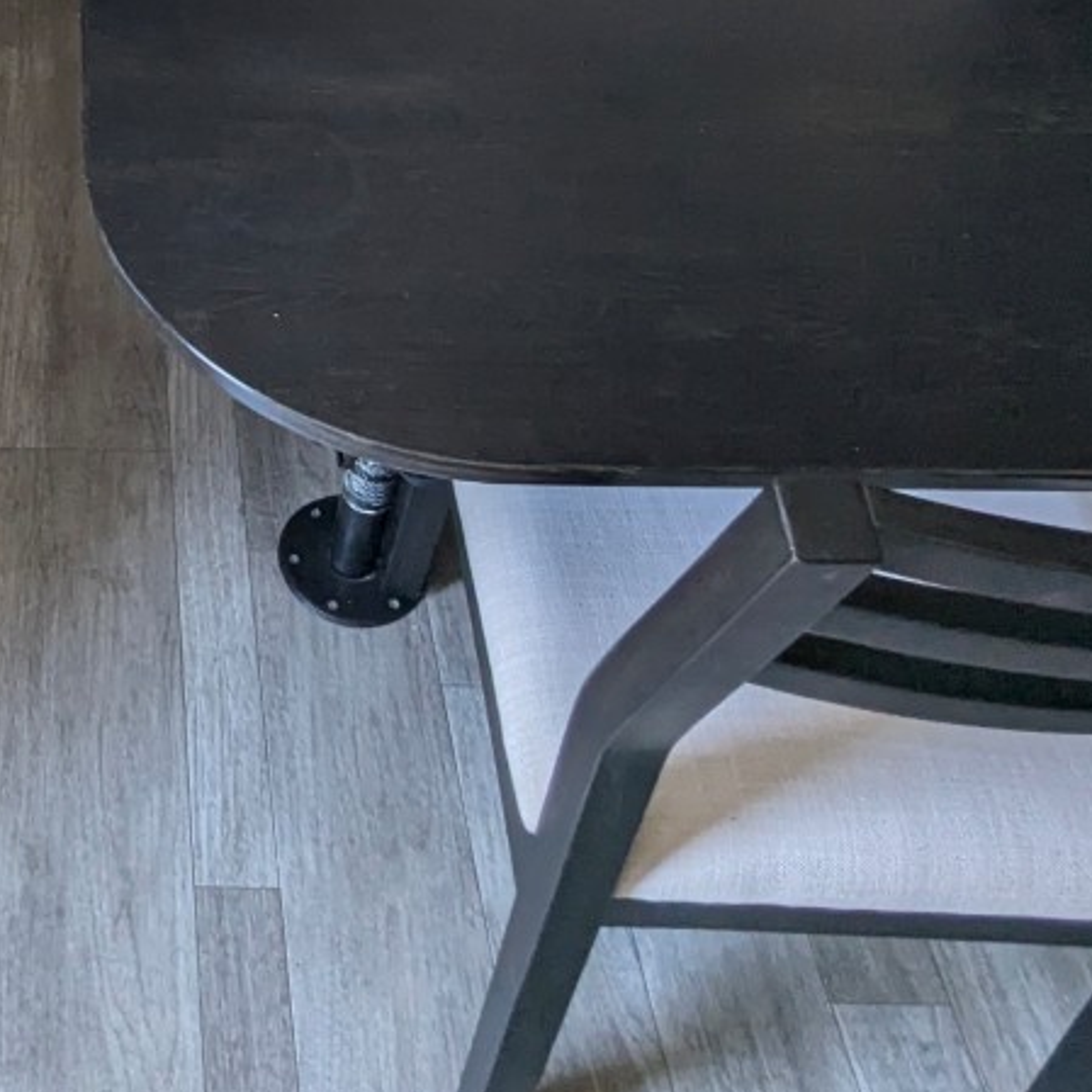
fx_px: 1570
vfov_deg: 35.0
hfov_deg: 35.3
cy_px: 12
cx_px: 43
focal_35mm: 44
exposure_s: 1/53.8
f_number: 2.2
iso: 106
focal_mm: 2.35
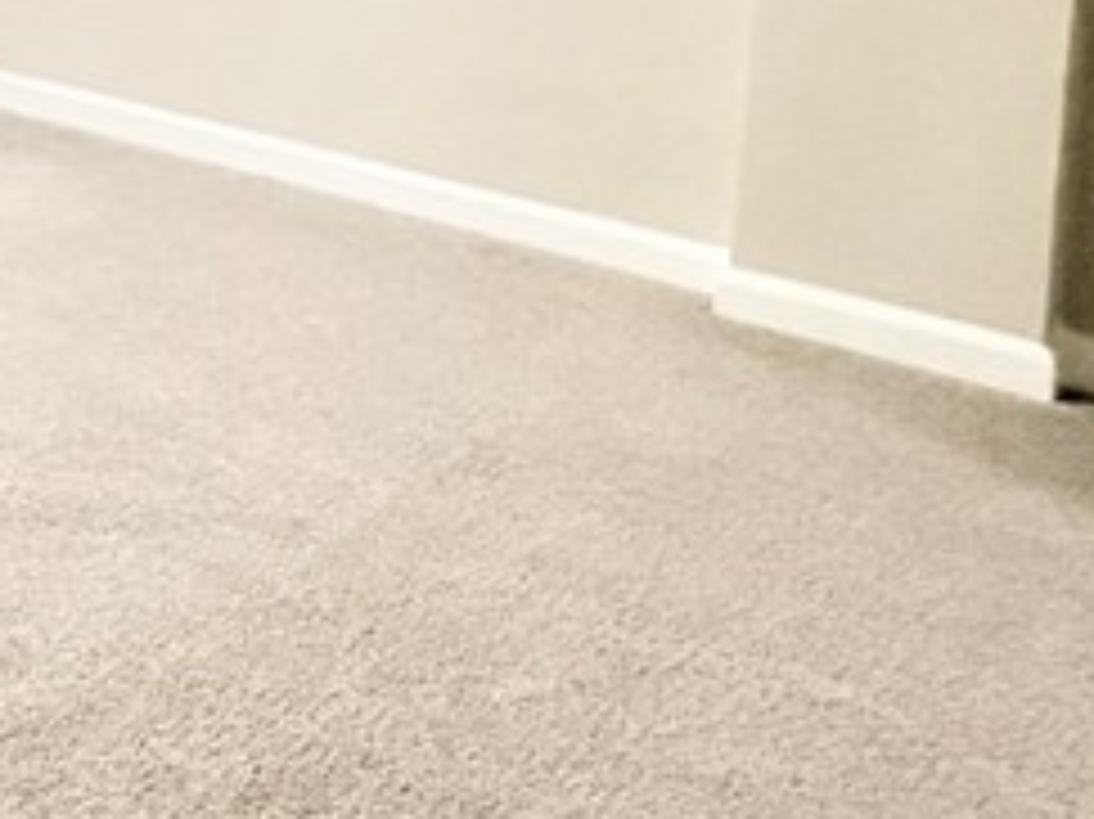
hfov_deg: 25.5
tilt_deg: -4.0
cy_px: -256
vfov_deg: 22.2
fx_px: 1864
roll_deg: -1.6
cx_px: -500
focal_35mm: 59
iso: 500
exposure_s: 1/60
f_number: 2.2
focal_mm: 2.22
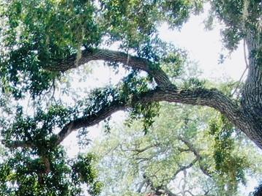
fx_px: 1218
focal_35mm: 161
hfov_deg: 11.9
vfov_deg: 8.6
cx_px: -89
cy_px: 415
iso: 100
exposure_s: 1/240
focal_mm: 6.08
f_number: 3.3
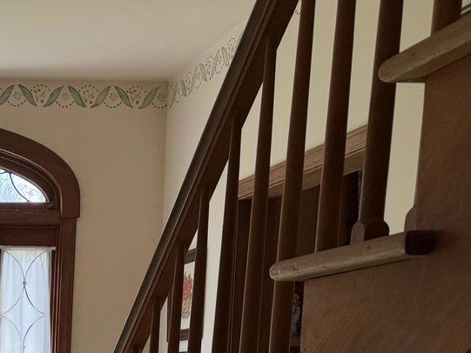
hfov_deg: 24.2
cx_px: -133
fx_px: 966
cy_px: 494
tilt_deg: -7.8
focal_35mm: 71
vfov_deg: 18.8
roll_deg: -0.3
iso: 80
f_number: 1.78
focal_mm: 6.76
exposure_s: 1/120
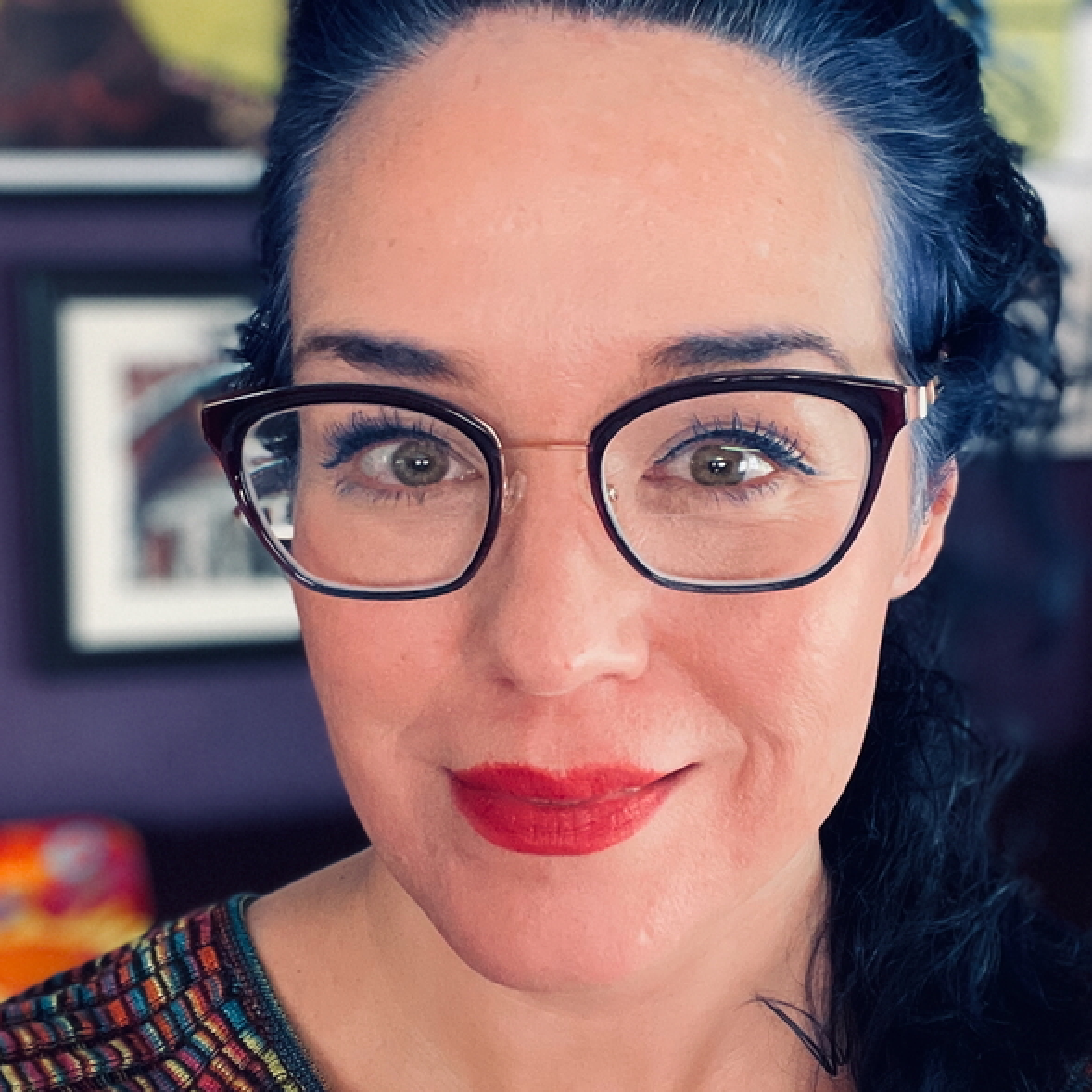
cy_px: 423
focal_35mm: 36
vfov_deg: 45.7
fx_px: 1285
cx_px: 538
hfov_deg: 46.0
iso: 320
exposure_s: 1/60
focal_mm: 2.71
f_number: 2.2
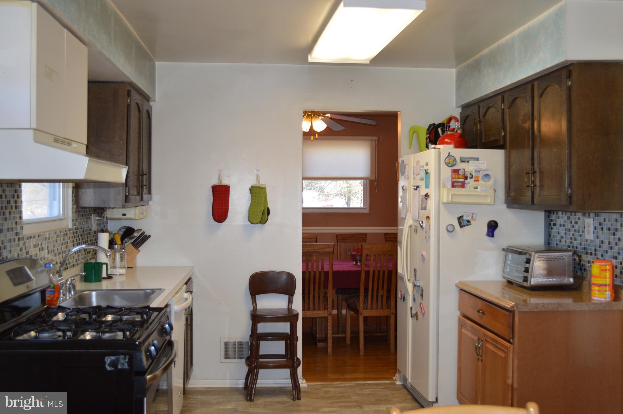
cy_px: 207
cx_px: 312
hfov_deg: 49.6
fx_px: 674
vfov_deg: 34.1
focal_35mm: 39
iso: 400
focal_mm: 26
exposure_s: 1/100
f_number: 4.2
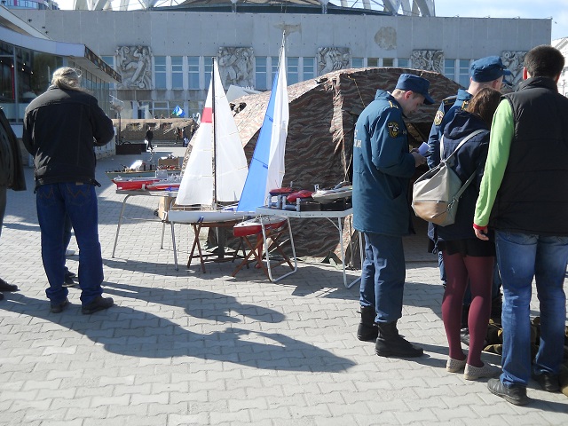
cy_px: 213
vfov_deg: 35.1
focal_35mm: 41
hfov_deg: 45.8
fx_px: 673
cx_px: 284
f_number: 5.5
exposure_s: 1/200
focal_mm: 6.72
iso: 80
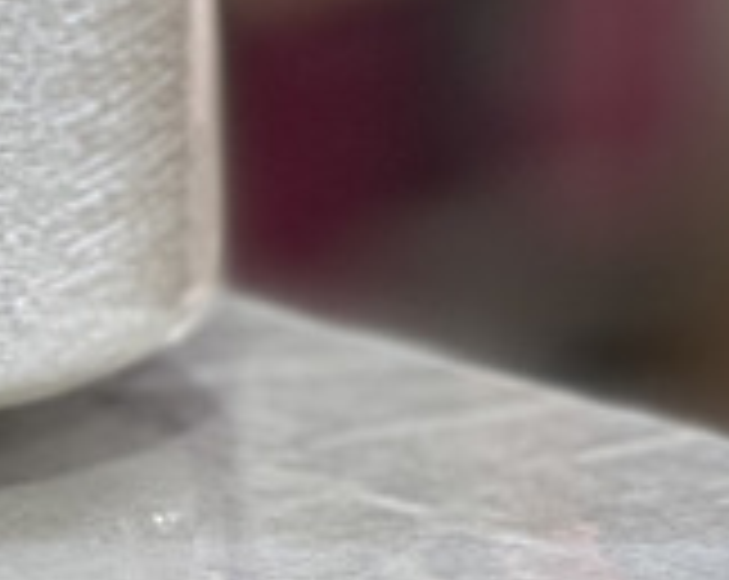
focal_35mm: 372
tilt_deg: -5.2
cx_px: -536
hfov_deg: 5.1
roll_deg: -2.2
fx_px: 8012
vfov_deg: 4.1
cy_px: -850
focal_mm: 9
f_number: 2.8
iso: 160
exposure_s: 1/50
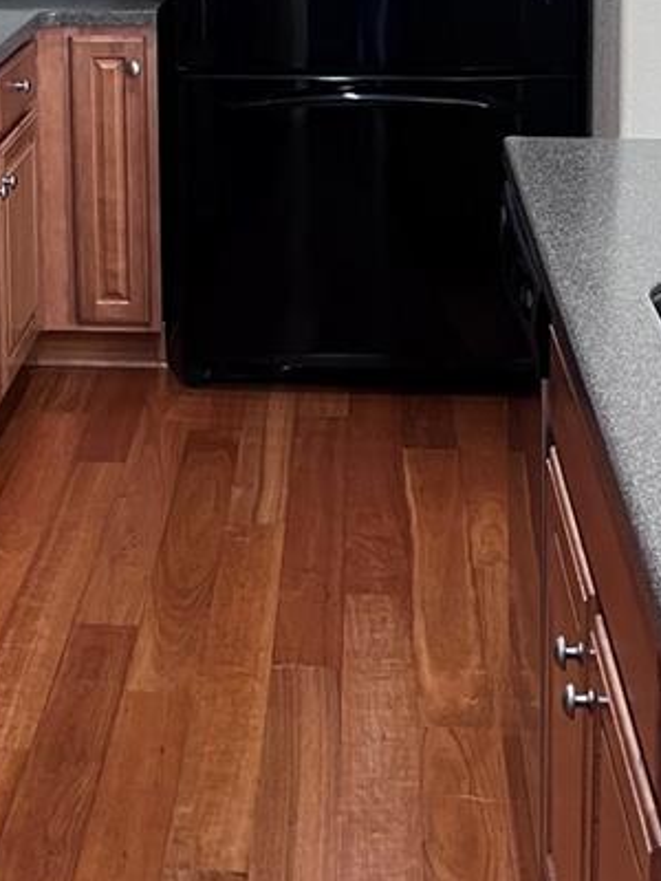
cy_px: 40
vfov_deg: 24.1
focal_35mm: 78
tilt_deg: -8.1
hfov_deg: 18.7
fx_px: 1986
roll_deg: +0.7
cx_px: 112
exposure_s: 1/60
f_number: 1.5
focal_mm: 5.7
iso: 200
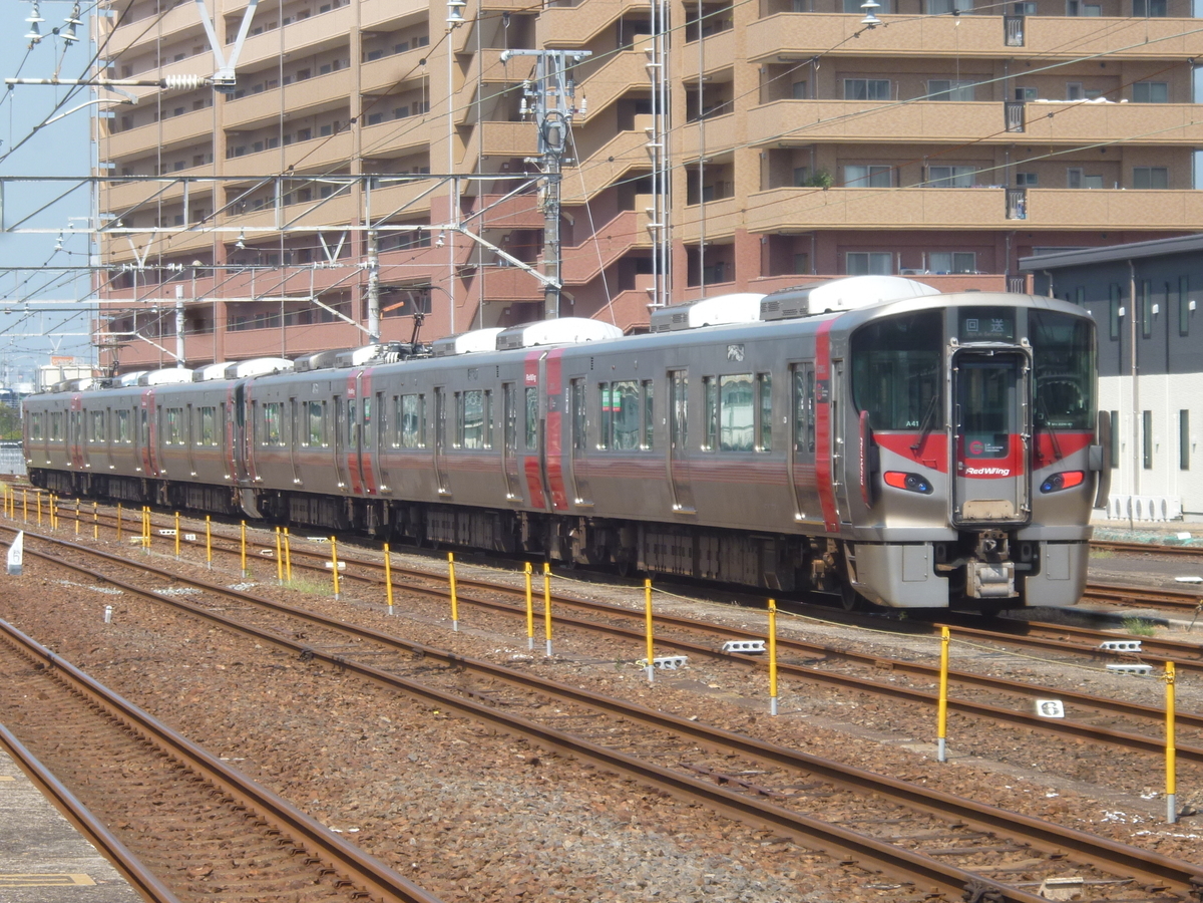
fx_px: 4553
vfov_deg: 11.3
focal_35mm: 131
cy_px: 452
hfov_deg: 15.1
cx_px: 602
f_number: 6.5
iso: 100
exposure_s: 1/160
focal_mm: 20
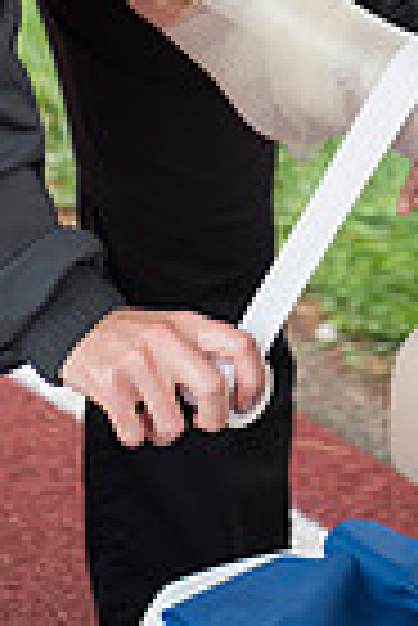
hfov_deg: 6.1
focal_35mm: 226
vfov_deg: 8.9
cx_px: 351
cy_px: -297
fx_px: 3926
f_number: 3.2
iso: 500
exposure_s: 1/200
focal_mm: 70
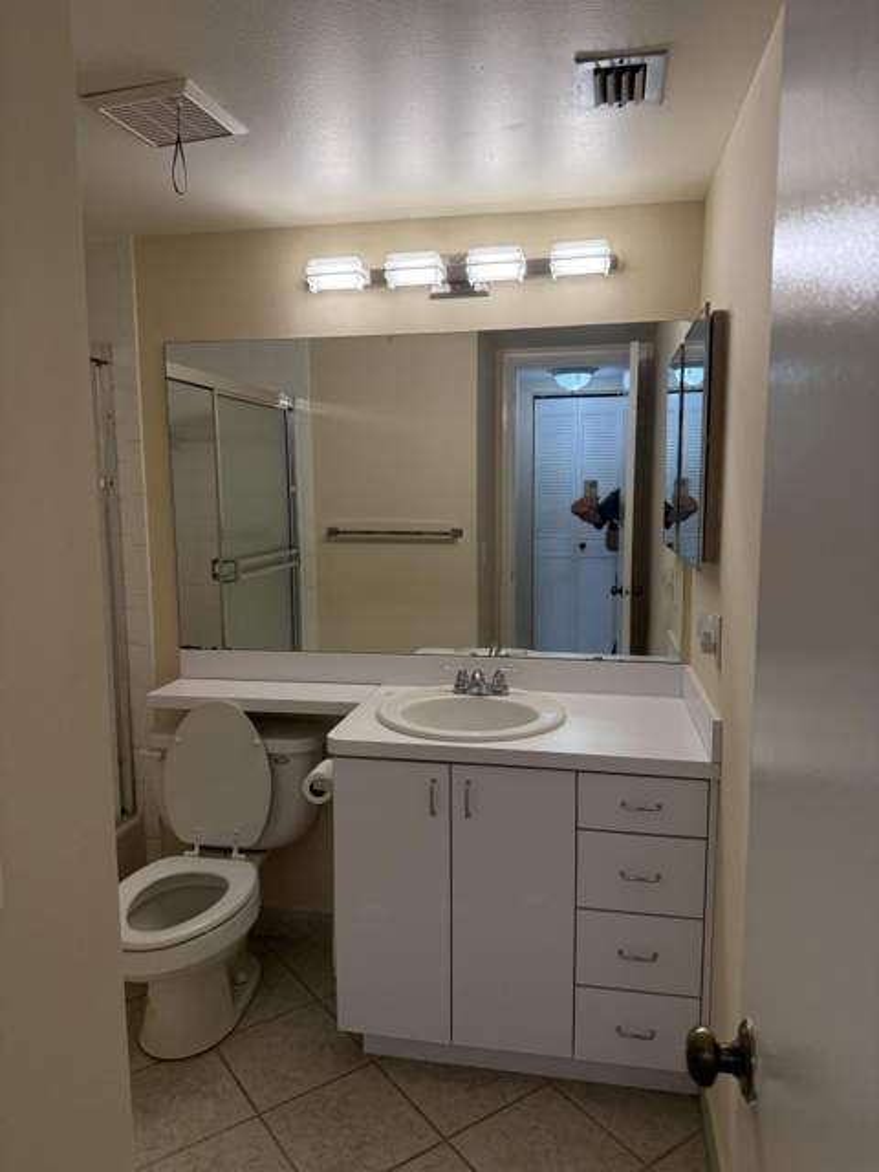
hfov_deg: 56.8
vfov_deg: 71.6
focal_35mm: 24
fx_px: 813
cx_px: 440
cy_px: 586
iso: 160
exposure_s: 1/236
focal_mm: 6.76
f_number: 1.78
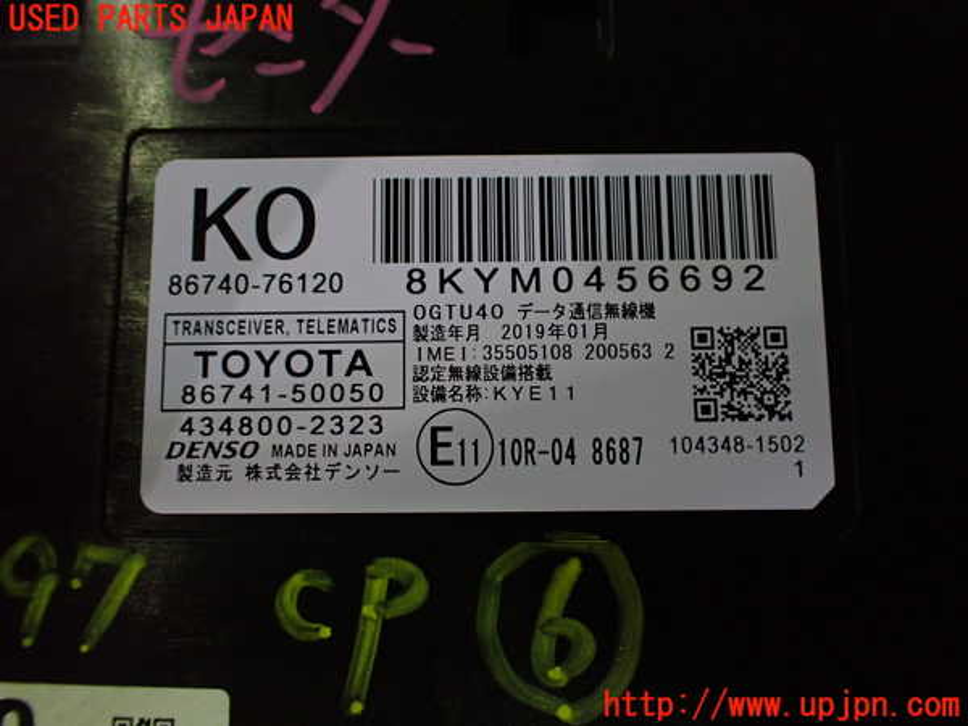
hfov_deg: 60.0
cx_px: 484
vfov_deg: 46.8
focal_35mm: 30
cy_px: 363
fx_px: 839
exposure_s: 1/125
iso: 640
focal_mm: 5.4
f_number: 2.3
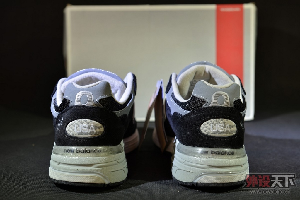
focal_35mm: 62
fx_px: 517
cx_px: 150
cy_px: 100
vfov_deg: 21.9
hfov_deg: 32.4
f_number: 7.1
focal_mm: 62
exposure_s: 1/10
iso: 100
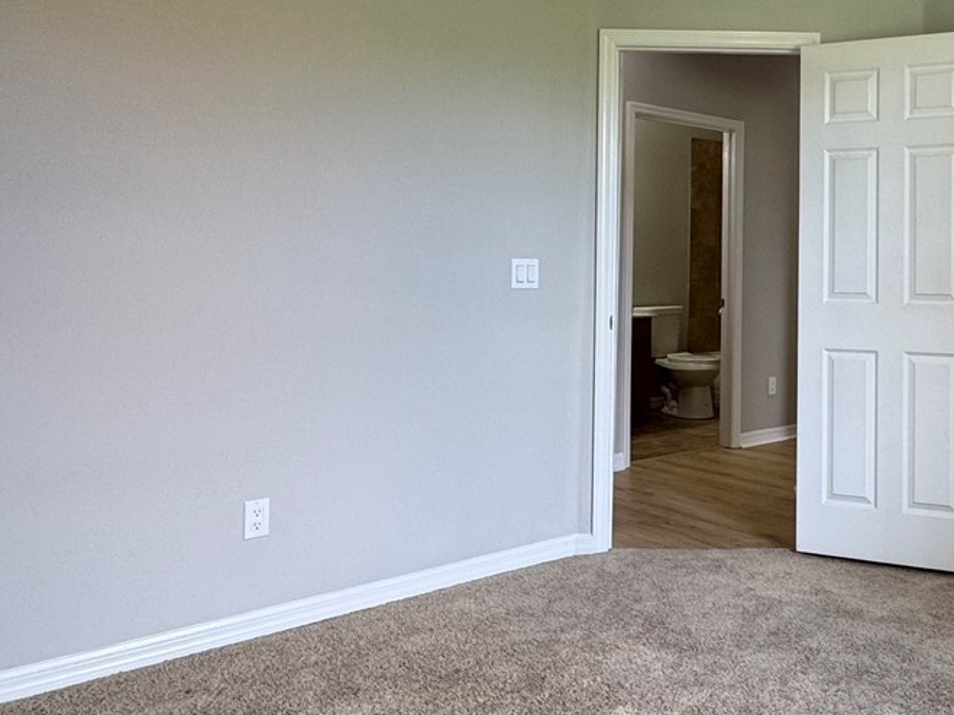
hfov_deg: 50.5
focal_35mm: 34
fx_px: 937
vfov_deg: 41.4
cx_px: 770
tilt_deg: +1.5
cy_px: 253
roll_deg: -1.1
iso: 125
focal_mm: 2.22
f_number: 2.2
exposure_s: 1/120
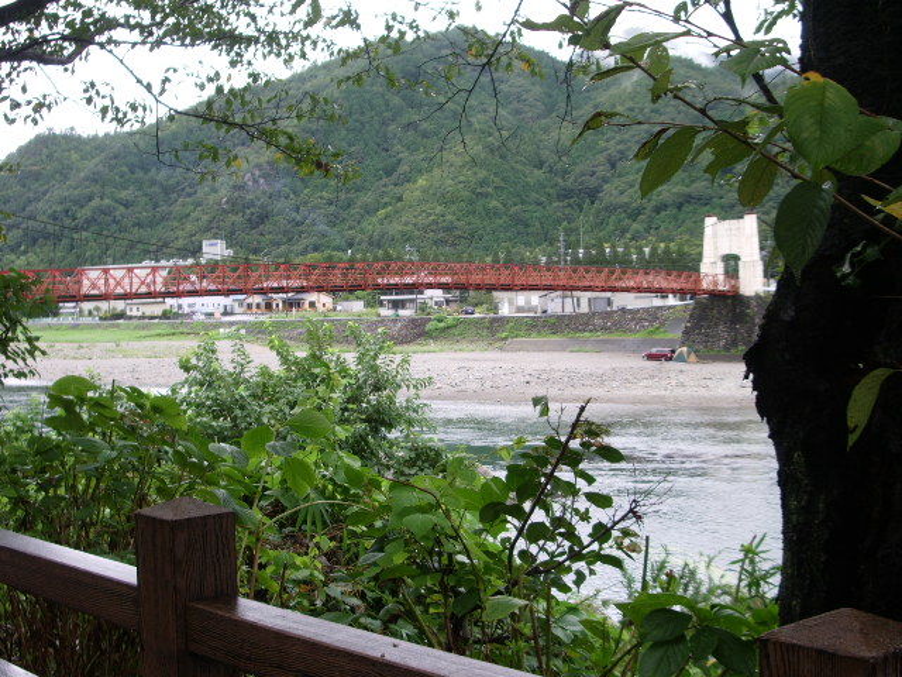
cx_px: 451
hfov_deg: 38.2
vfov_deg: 29.1
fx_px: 1303
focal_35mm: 50
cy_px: 338
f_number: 3.1
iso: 50
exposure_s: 1/125
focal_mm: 8.2
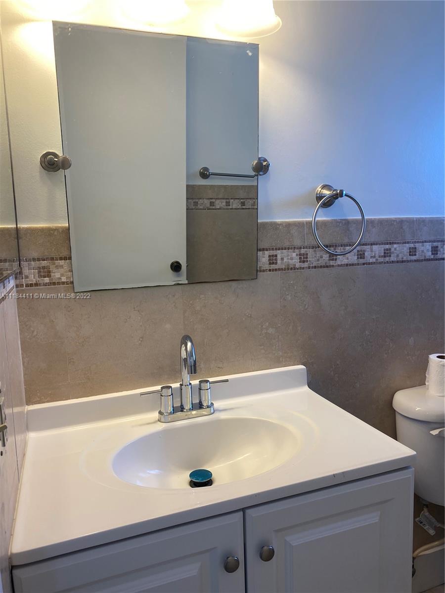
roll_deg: +3.3
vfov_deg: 67.3
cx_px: 222
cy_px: 296
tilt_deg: -7.3
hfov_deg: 53.1
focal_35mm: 26
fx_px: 446
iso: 50
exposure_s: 1/120
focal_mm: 4.25
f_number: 1.8
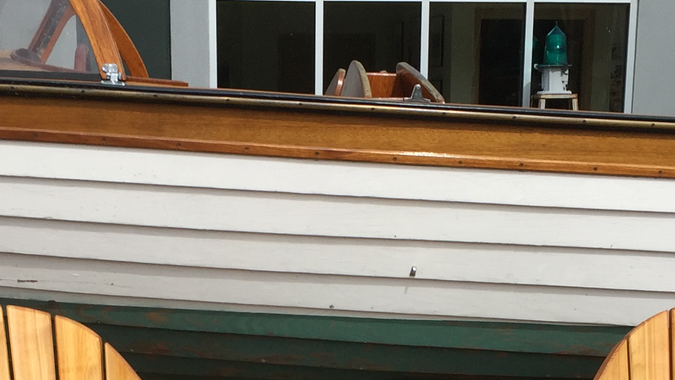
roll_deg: -1.1
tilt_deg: -12.5
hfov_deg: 26.2
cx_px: 296
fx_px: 1450
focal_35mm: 81
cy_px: 473
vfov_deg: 14.4
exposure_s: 1/2639
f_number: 2.2
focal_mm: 4.15
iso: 32
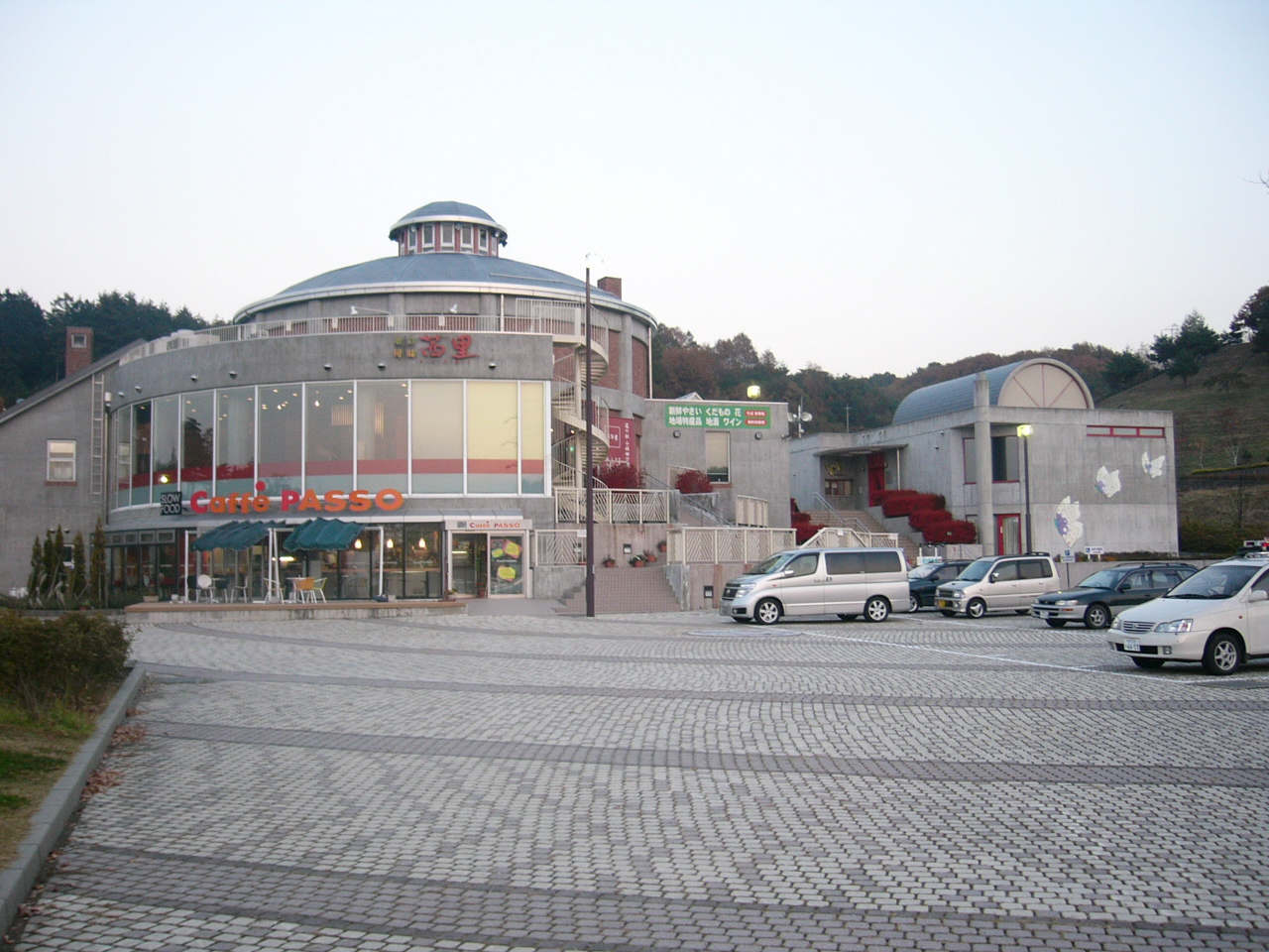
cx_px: 634
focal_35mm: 35
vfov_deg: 40.7
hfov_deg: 52.6
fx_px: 1283
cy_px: 476
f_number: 2.8
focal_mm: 5.8
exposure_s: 1/40
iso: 100
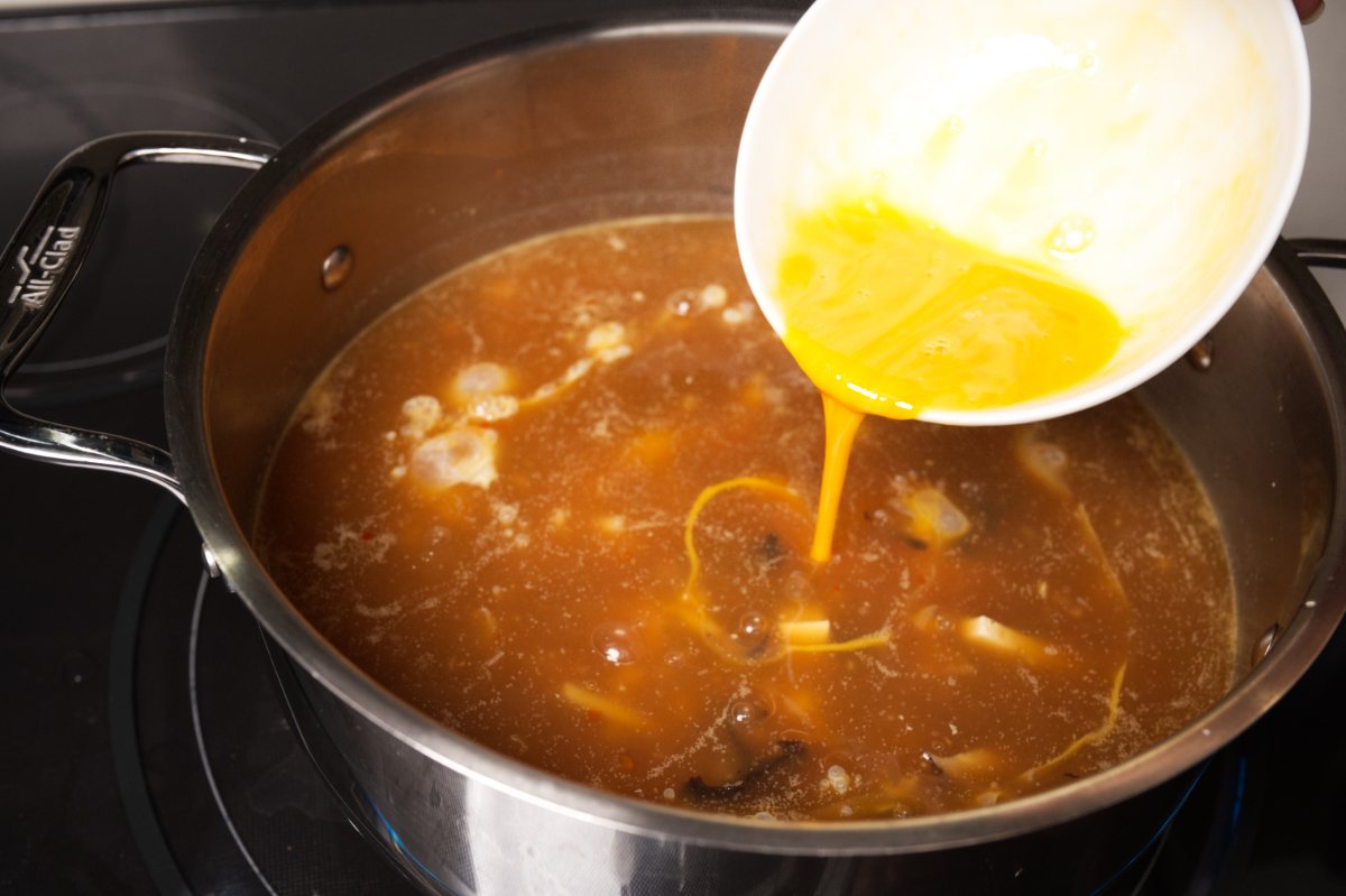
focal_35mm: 41
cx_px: 673
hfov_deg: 47.4
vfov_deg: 32.6
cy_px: 448
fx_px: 1532
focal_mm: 41
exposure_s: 1/1250
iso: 2000
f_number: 7.1
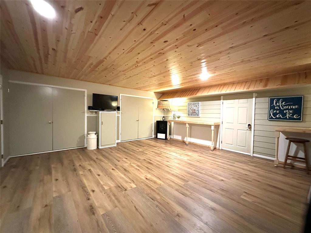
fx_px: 126
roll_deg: -0.3
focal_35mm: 14
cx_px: 156
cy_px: 116
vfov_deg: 85.7
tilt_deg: -1.7
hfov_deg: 102.1
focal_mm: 2.22
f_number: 2.2
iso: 1250
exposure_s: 1/60
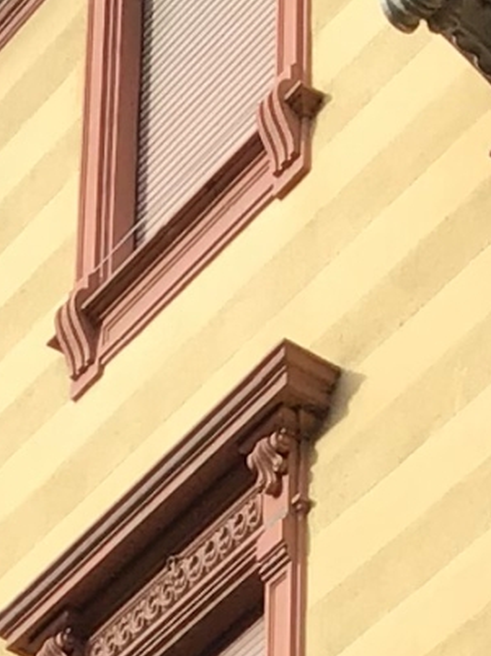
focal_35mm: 216
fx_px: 4089
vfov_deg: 8.5
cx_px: 83
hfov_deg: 6.9
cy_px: 1477
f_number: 2.4
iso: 25
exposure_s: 1/445
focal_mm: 3.3
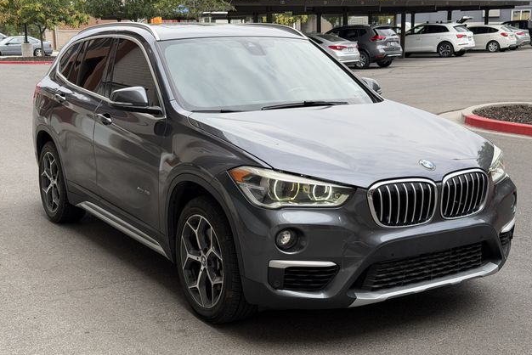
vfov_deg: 26.5
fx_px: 754
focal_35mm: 51
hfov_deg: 38.9
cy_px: 166
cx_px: 266
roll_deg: +1.0
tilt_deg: -11.3
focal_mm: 6.76
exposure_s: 1/1456
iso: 64
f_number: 1.78
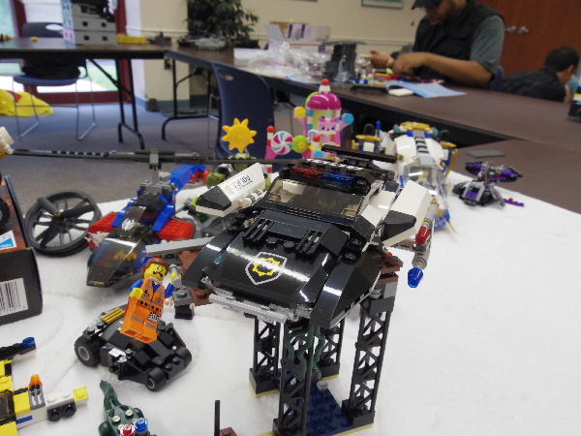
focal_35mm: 27
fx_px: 453
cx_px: 290
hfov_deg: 65.3
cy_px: 218
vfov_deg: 51.4
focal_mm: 5
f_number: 4.5
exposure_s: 1/50
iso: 500
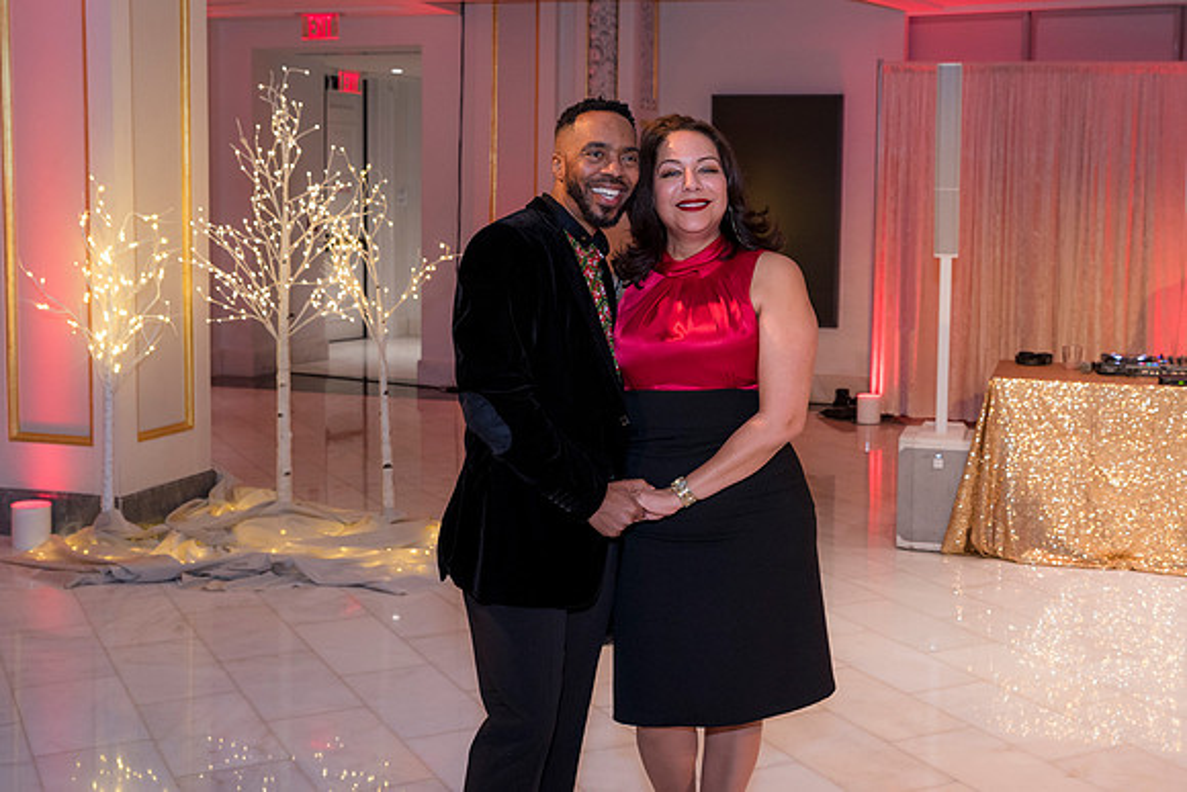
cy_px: 315
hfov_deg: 42.0
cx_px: 652
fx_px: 1543
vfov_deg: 28.7
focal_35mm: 47
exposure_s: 1/50
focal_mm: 38
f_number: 5
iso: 800
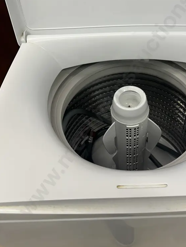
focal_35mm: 33
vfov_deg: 54.1
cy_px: 80
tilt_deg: -45.3
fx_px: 236
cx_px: 126
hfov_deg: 42.3
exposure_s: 1/100
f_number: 1.78
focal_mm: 6.86
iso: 100
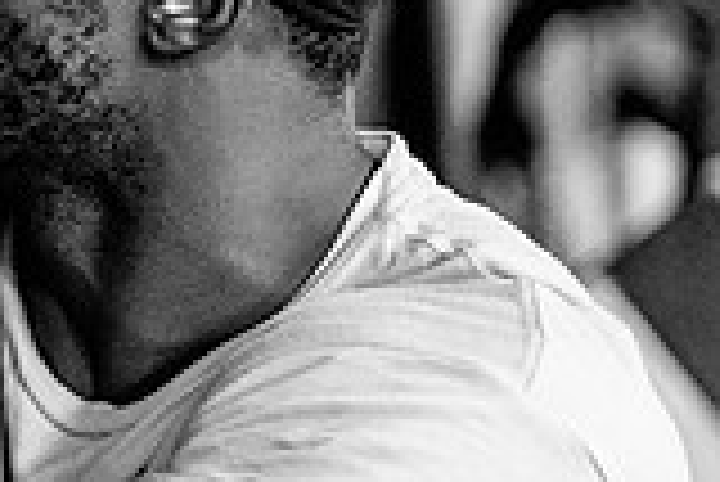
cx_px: -477
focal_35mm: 181
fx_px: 3623
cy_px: 97
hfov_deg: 10.8
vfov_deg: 7.6
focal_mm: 50
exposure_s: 1/400
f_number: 1.8
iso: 6400
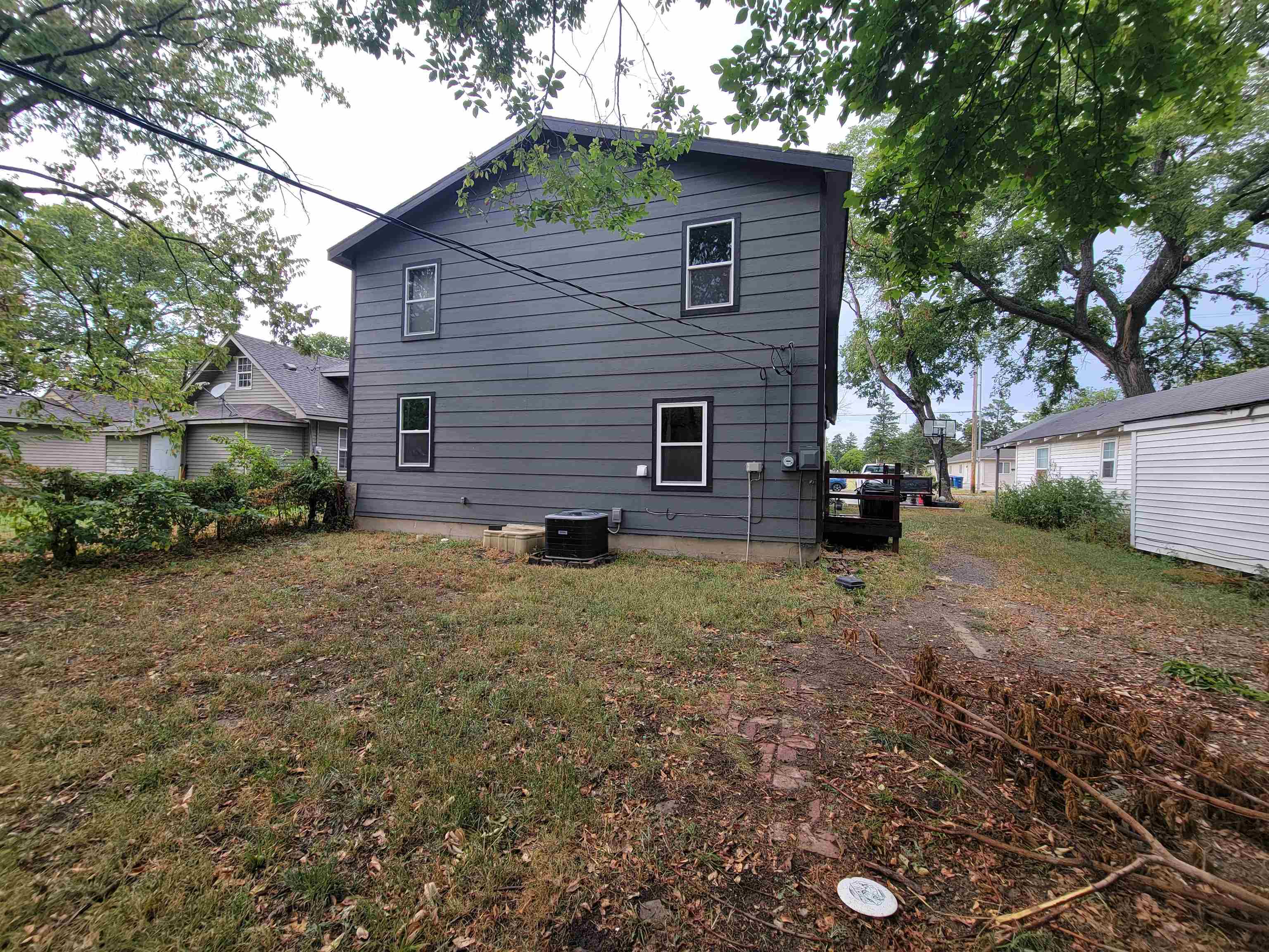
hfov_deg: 106.2
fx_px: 477
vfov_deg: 89.9
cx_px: 634
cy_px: 476
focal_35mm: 13
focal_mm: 2.2
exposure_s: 1/310
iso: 50
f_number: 2.2
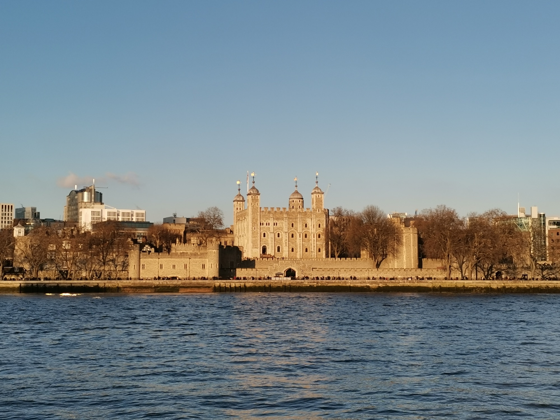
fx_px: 841
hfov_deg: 36.8
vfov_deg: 28.0
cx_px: 280
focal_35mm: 52
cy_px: 210
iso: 50
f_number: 1.8
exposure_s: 1/1453
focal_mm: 4.75
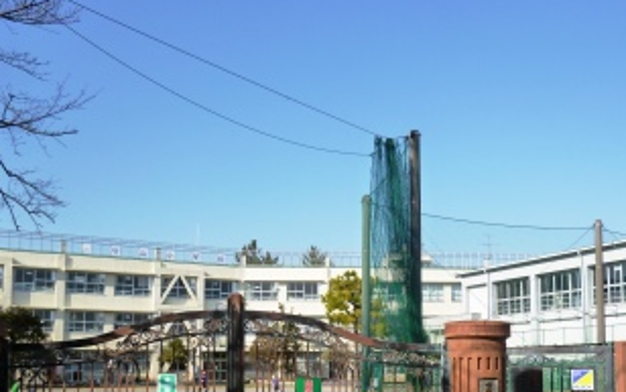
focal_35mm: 37
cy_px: 317
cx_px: 341
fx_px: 632
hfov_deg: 52.6
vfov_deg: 33.4
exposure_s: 1/1300
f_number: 2.5
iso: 160
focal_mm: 4.3
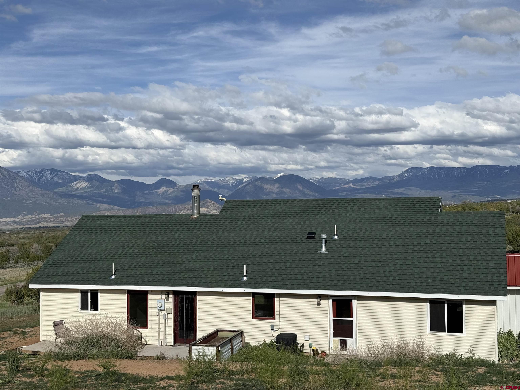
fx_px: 721
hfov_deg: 39.7
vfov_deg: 30.3
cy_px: 195
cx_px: 260
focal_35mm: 48
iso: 64
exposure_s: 1/9901
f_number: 1.78
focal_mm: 6.76
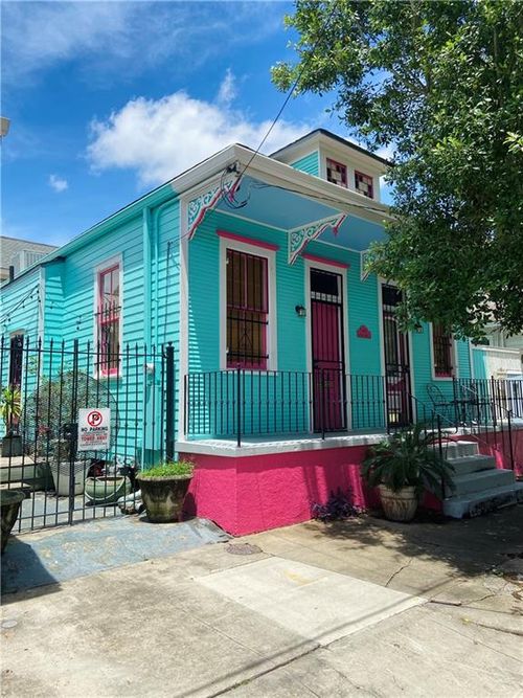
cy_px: 349
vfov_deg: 67.3
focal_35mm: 26
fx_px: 524
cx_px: 262
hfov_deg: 53.0
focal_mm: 4.25
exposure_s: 1/1447
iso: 32
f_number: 1.8
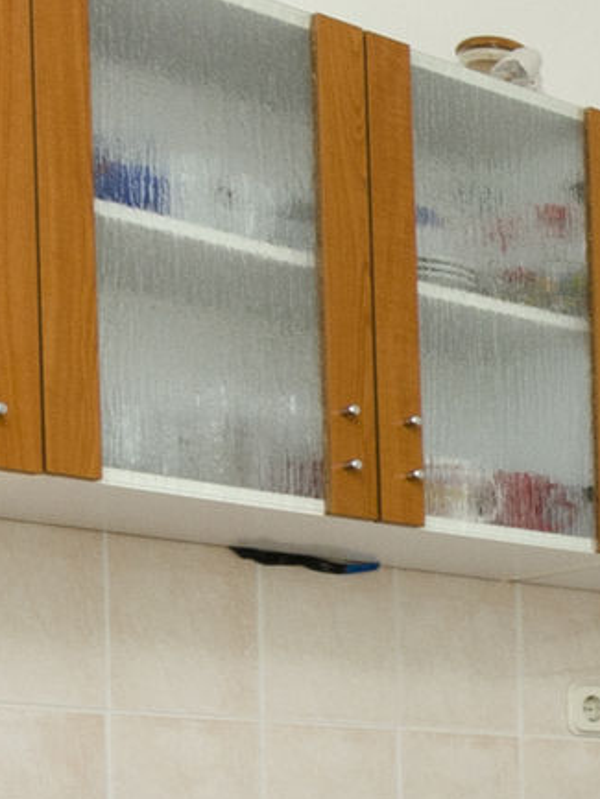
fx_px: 2148
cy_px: 940
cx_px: 1248
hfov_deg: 13.4
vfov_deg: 19.9
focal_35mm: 93
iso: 100
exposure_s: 1/160
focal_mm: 10
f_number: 8
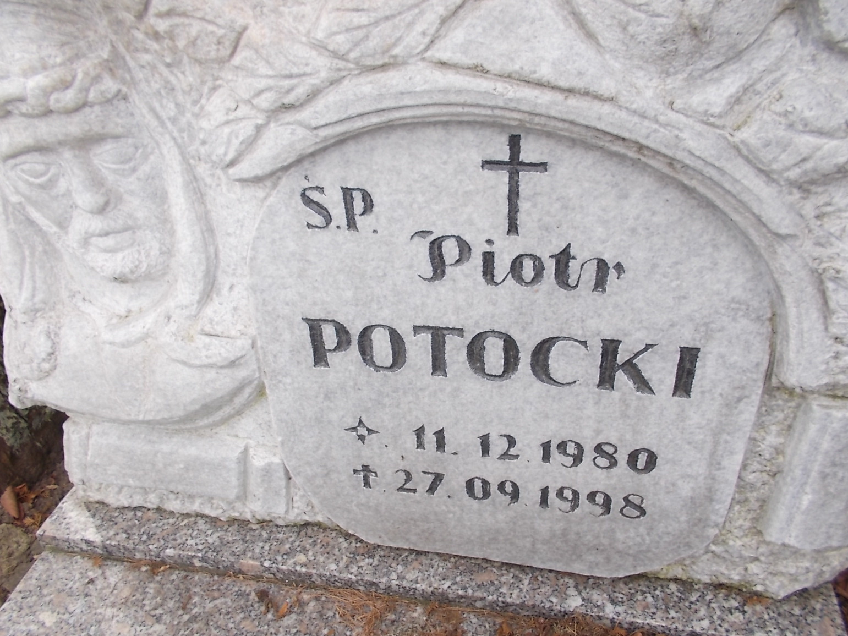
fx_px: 661
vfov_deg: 51.4
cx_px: 423
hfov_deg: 65.3
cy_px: 316
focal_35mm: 27
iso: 80
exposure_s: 1/125
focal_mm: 4.6
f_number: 3.2
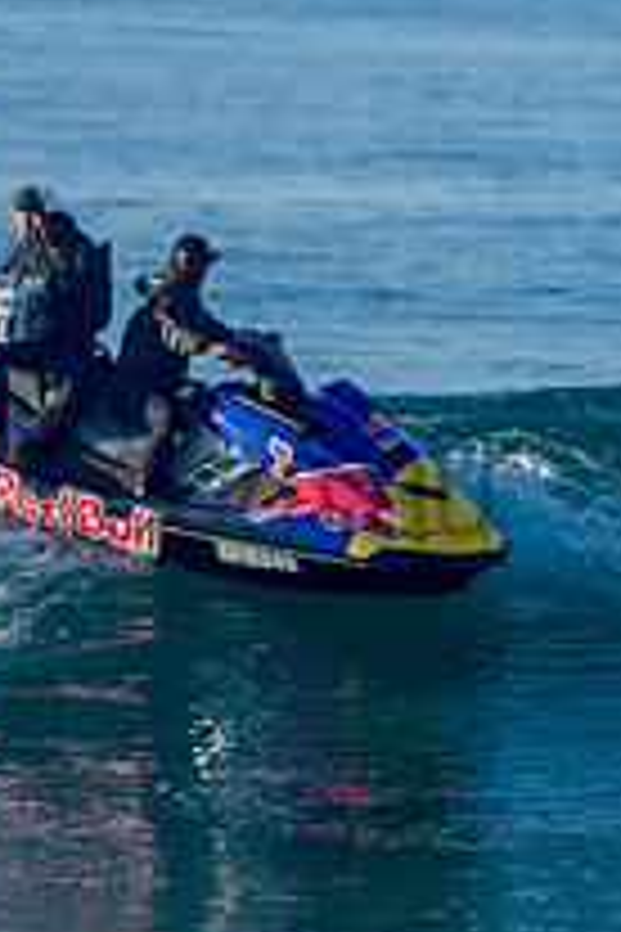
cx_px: 18
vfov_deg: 1.5
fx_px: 36352
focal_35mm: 1405
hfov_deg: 1.0
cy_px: 434
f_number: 5.6
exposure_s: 1/2000
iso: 360
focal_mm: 500
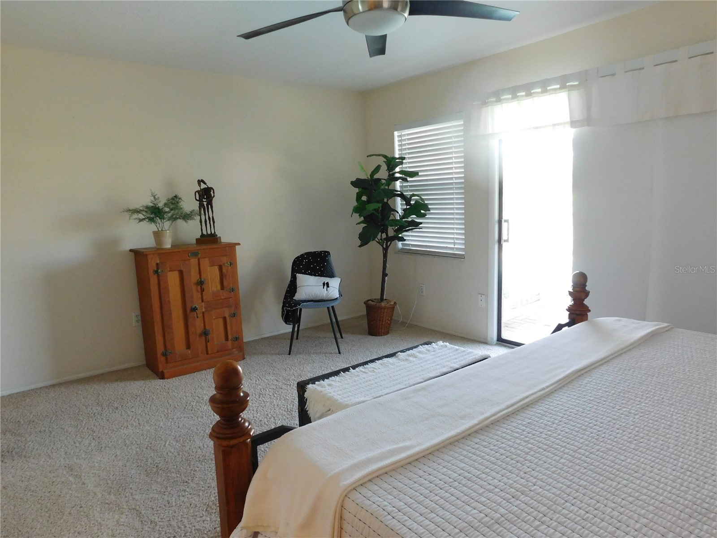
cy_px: 269
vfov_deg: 58.9
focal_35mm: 23
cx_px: 358
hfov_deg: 73.9
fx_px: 476
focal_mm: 4
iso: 280
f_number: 3
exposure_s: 1/30
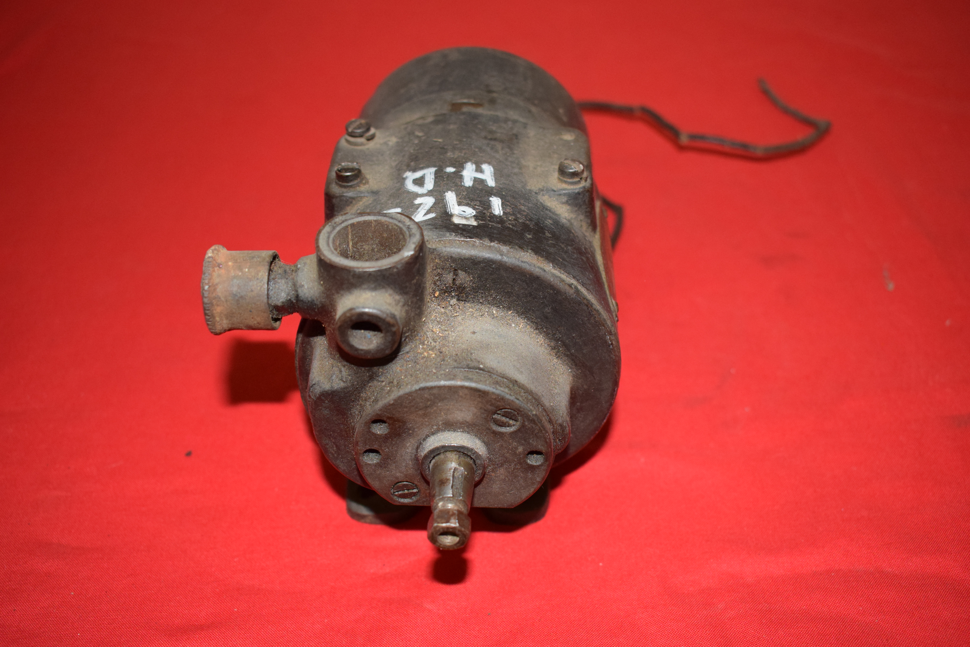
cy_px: 324
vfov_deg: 34.2
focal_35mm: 39
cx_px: 485
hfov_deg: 49.5
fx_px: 1051
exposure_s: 1/200
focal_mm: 26
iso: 1250
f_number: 5
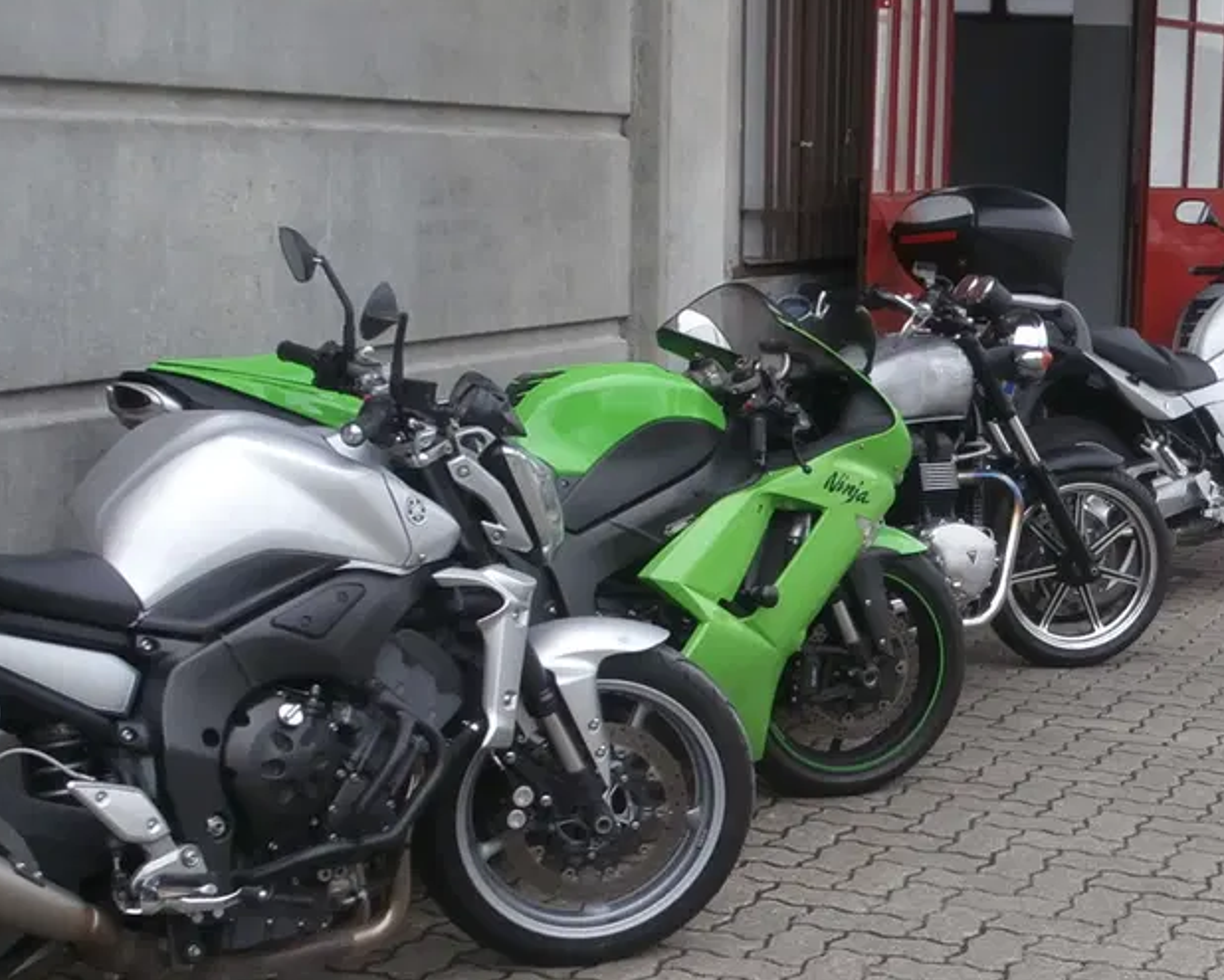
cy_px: 580
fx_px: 2609
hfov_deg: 25.7
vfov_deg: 21.3
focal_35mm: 72
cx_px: 1077
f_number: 3.9
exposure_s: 1/320
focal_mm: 6.67
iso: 100
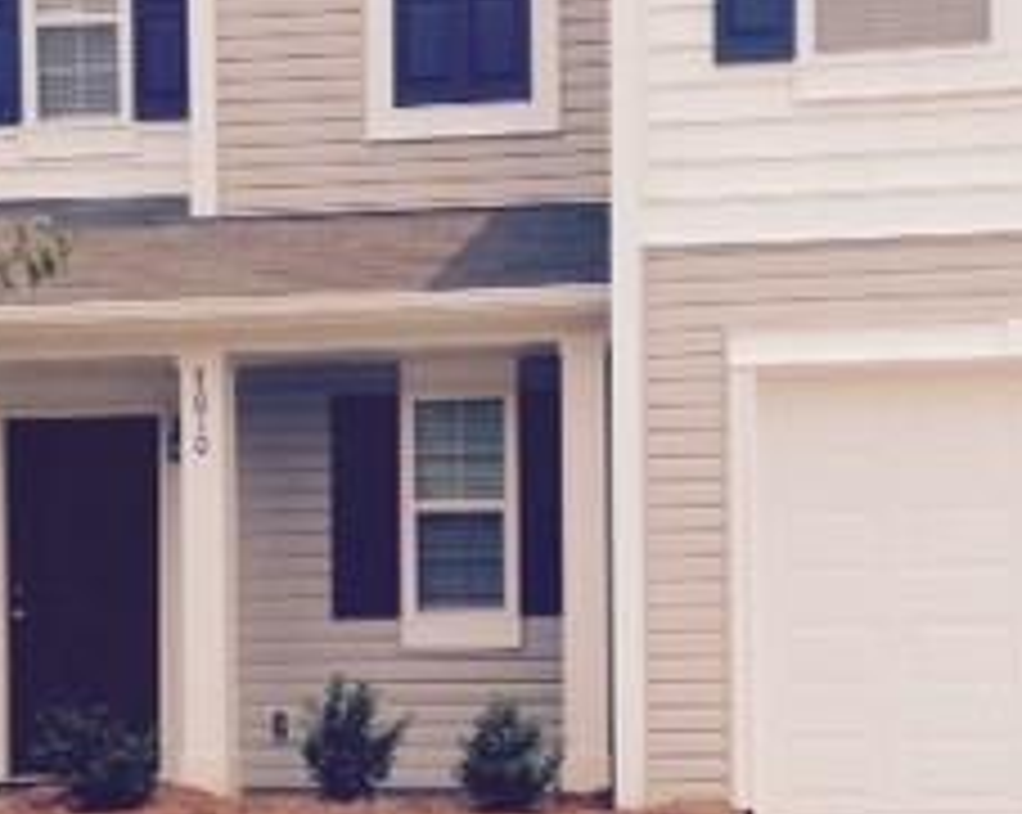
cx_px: 540
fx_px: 2749
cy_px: 612
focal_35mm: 91
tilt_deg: -1.2
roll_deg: +0.2
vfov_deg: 16.8
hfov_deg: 21.1
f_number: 2.4
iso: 50
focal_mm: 4.12
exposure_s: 1/2169
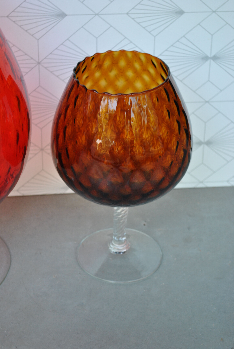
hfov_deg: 16.6
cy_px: 174
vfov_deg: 24.6
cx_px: 117
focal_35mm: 82
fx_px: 802
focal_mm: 55
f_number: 5.6
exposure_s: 1/30
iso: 250
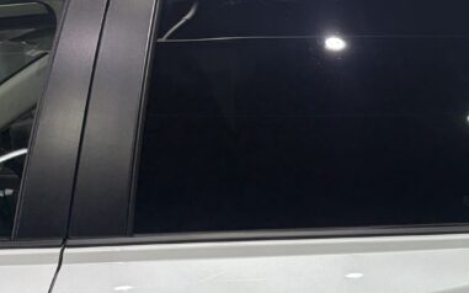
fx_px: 946
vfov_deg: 16.8
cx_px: 473
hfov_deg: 26.3
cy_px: 364
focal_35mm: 74
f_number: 1.6
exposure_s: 1/149
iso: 32
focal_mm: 5.96
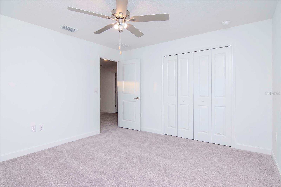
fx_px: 140
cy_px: 94
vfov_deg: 67.4
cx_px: 140
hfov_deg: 90.0
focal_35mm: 18
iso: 640
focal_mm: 12
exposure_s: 1/125
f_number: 8
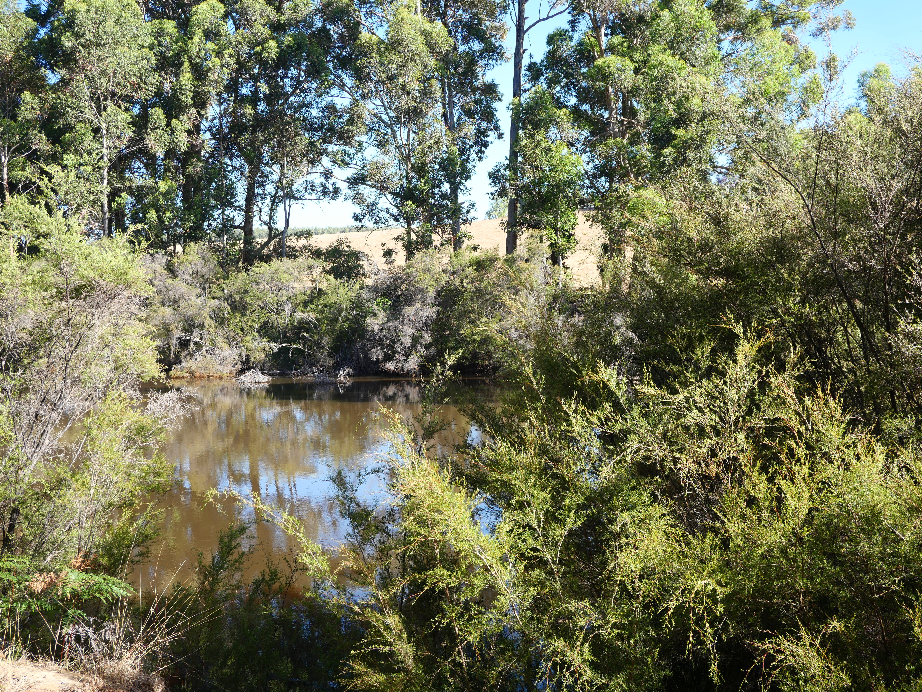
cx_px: 461
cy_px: 346
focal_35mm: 36
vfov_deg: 39.7
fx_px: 959
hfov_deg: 51.4
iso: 200
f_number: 5
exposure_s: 1/200
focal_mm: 18
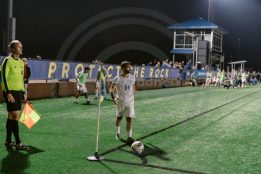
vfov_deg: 27.0
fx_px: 363
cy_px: 87
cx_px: 130
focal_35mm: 50
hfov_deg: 39.6
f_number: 4
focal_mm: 50
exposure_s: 1/100
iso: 2500
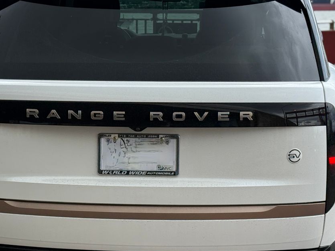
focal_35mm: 92
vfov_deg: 16.0
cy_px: 155
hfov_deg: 21.3
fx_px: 890
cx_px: 122
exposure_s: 1/1754
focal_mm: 6.76
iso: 100
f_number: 1.78
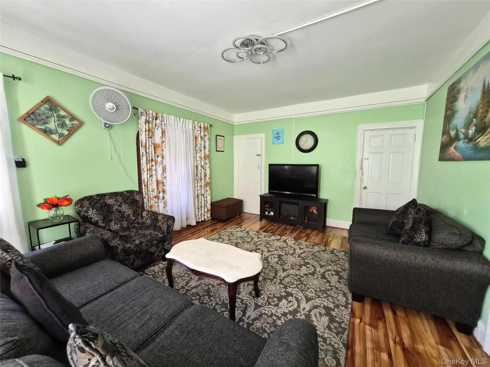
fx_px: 184
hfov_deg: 106.2
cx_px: 245
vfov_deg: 89.9
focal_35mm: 13
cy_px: 184
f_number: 2.2
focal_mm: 1.7
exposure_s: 1/60
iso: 200
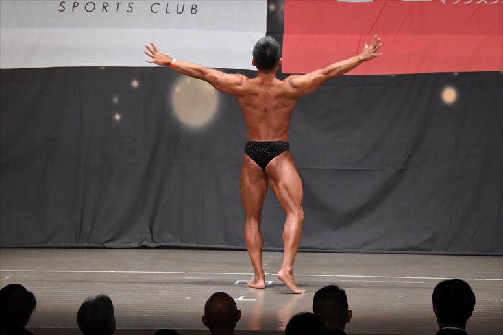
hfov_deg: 11.0
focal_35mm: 187
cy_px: 168
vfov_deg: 7.3
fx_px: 2612
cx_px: 252
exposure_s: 1/400
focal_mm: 125
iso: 6400
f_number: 5.6
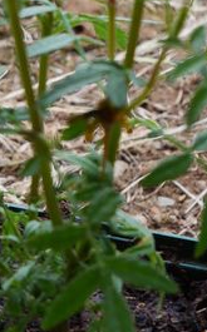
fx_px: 1276
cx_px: -45
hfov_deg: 9.2
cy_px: 35
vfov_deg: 14.7
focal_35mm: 141
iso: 200
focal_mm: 22
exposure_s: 1/125
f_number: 5
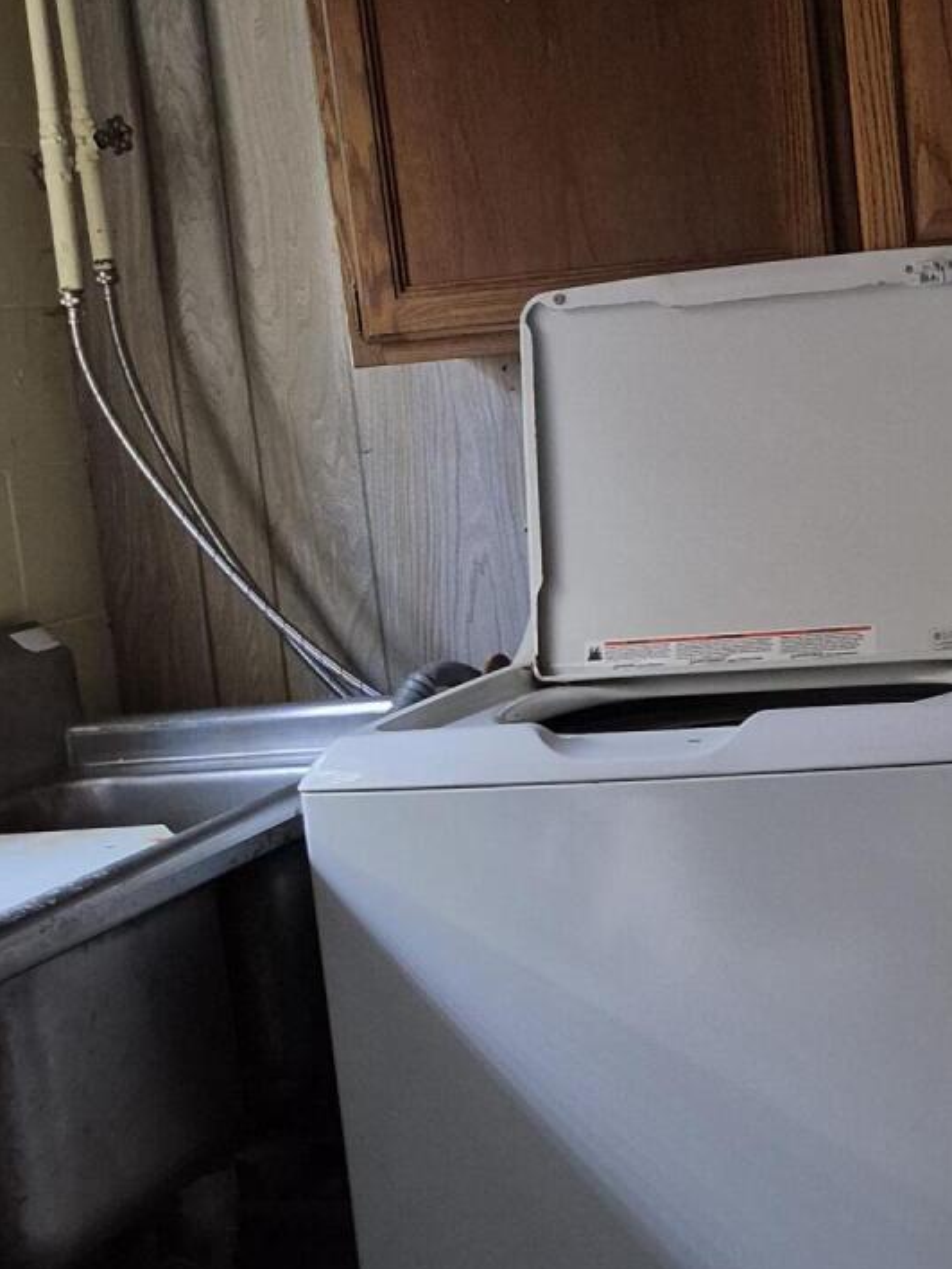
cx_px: 681
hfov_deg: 22.4
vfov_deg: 29.8
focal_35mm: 65
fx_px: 2383
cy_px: 692
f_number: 1.8
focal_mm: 5.4
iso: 1250
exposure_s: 1/30
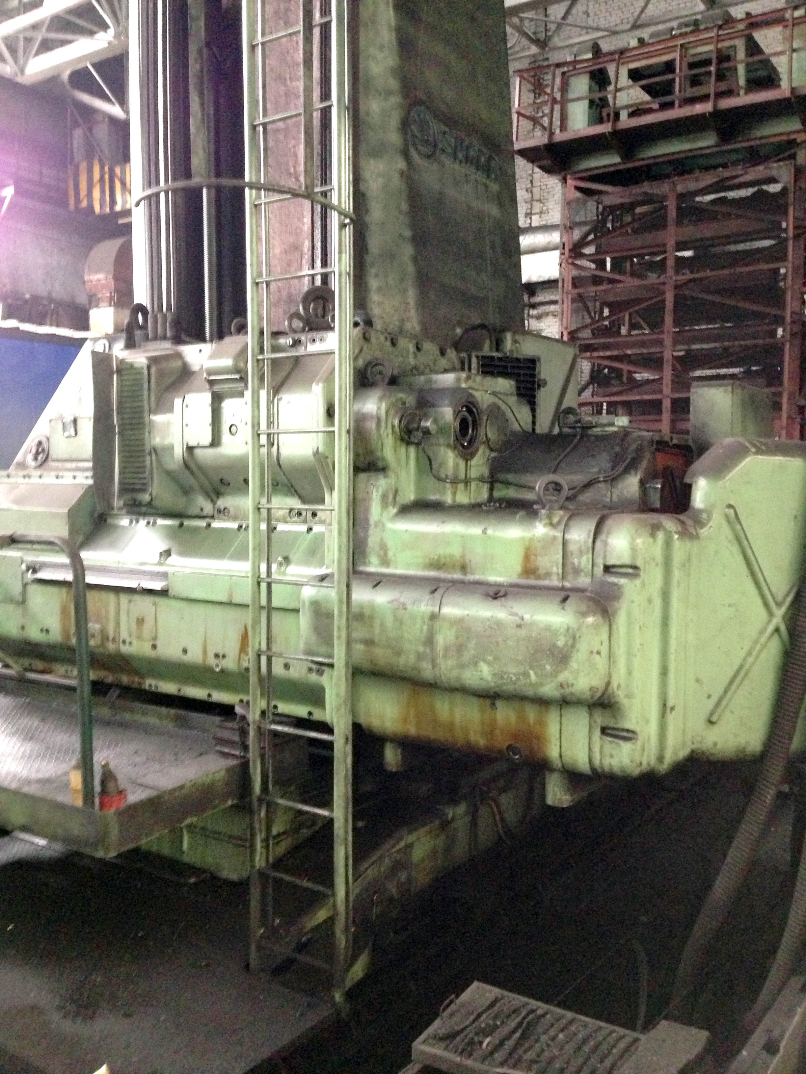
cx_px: 403
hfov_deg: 42.9
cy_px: 537
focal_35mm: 33
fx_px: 1024
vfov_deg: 55.4
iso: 500
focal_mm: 4.13
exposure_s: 1/15
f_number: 2.4
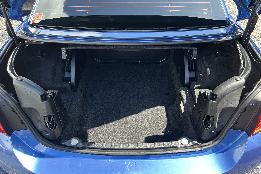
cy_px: 78
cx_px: 133
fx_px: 203
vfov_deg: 46.3
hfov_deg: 65.5
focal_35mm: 28
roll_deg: +1.7
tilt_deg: -36.1
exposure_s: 1/264
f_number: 1.5
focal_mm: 5.7
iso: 40
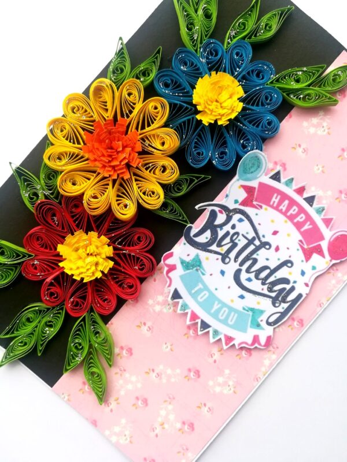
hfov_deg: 53.1
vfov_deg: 67.3
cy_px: 231
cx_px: 174
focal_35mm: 26
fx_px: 348
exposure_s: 1/148
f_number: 2.2
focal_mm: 3.83
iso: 50
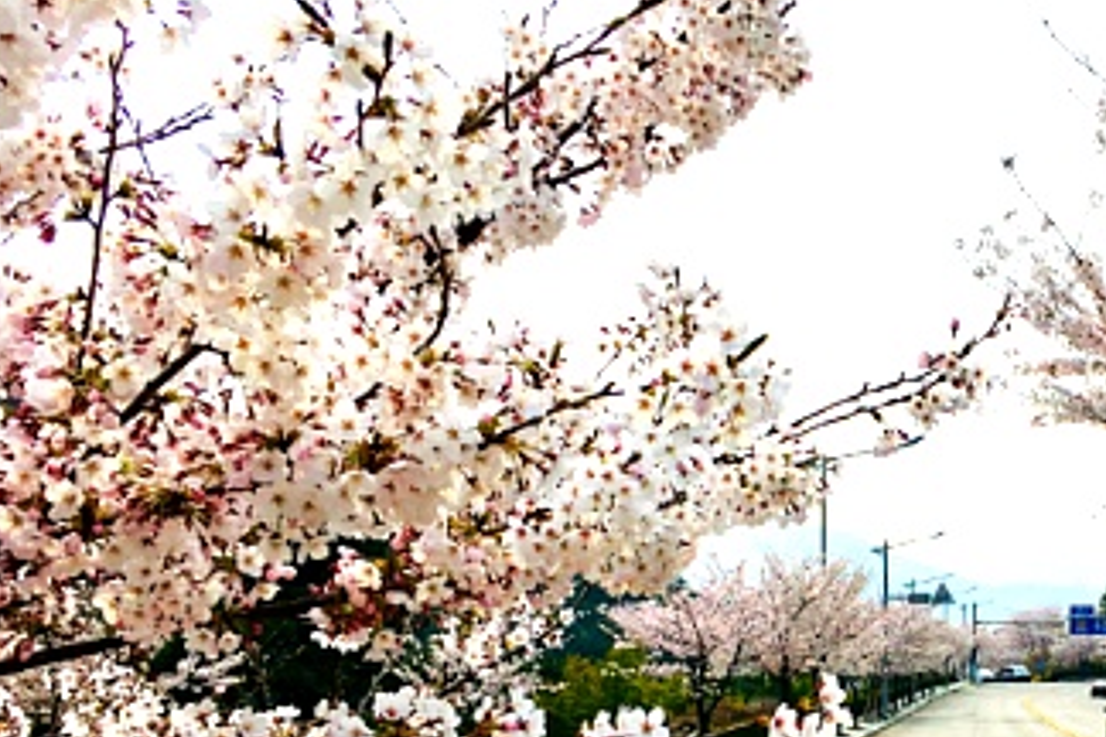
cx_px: 949
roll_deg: -0.7
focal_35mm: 54
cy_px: 686
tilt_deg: -2.6
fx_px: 1659
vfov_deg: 24.2
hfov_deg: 35.2
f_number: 2.2
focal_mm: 4.15
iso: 25
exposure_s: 1/3344
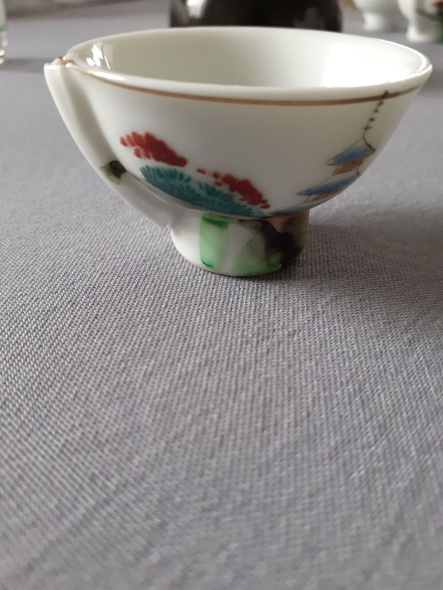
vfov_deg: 65.3
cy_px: 295
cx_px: 222
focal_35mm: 27
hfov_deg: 51.4
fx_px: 461
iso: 160
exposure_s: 1/50
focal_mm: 3.6
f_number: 1.9
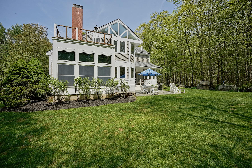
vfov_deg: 76.2
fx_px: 107
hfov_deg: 99.3
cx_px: 126
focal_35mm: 15
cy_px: 84
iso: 100
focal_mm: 15.3
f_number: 8
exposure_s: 1/250
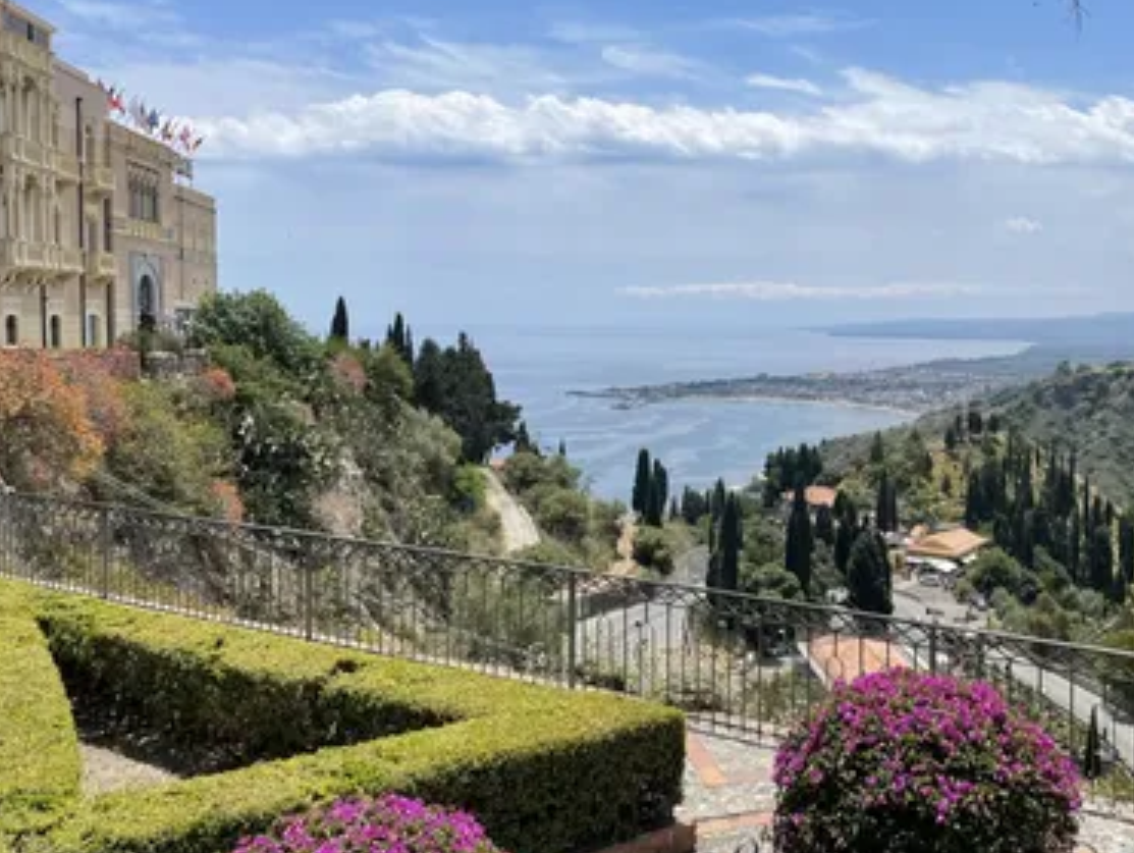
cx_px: 743
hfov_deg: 51.7
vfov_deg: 40.7
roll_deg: +0.3
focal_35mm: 35
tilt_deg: -2.5
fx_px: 1148
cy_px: 396
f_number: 1.6
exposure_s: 1/5814
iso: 32
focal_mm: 4.2
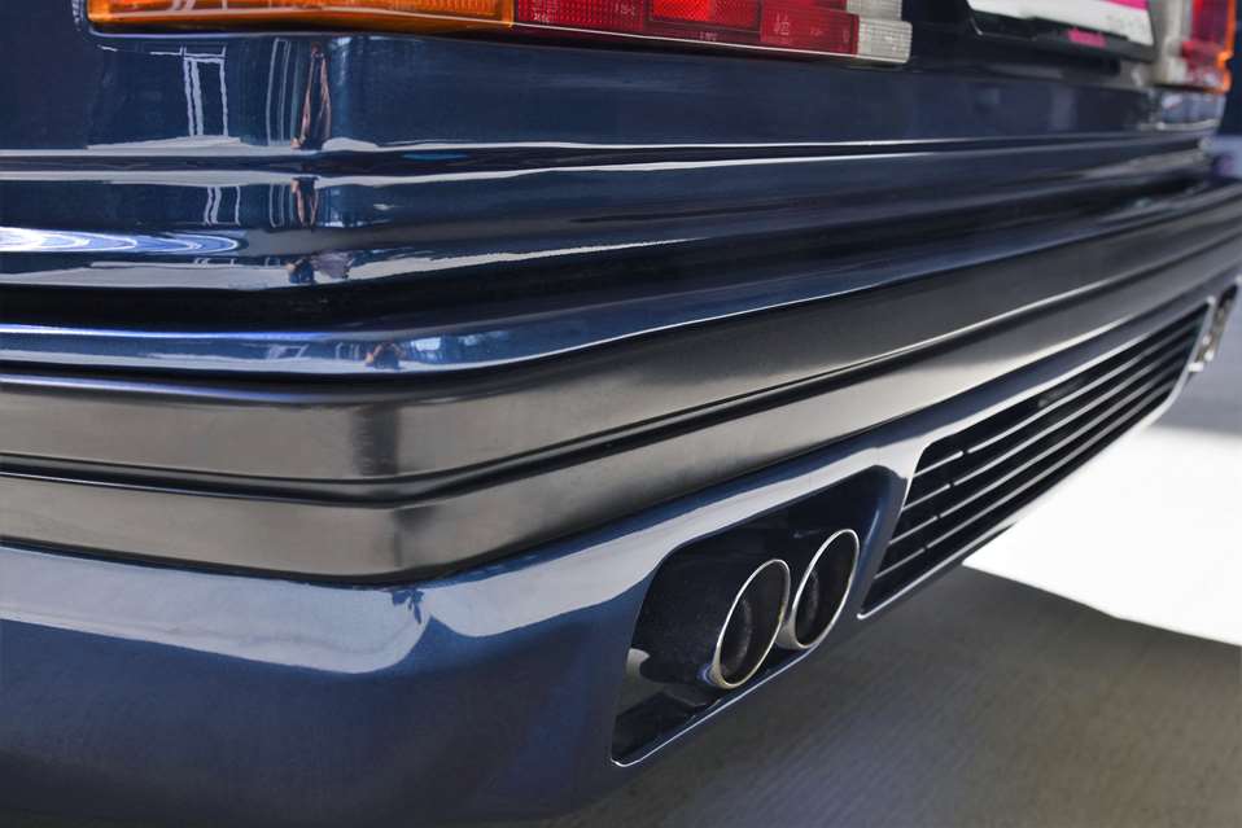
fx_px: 1311
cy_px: 414
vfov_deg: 35.1
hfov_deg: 50.7
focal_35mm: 38
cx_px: 621
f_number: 7.1
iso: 200
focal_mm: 38
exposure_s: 1/200
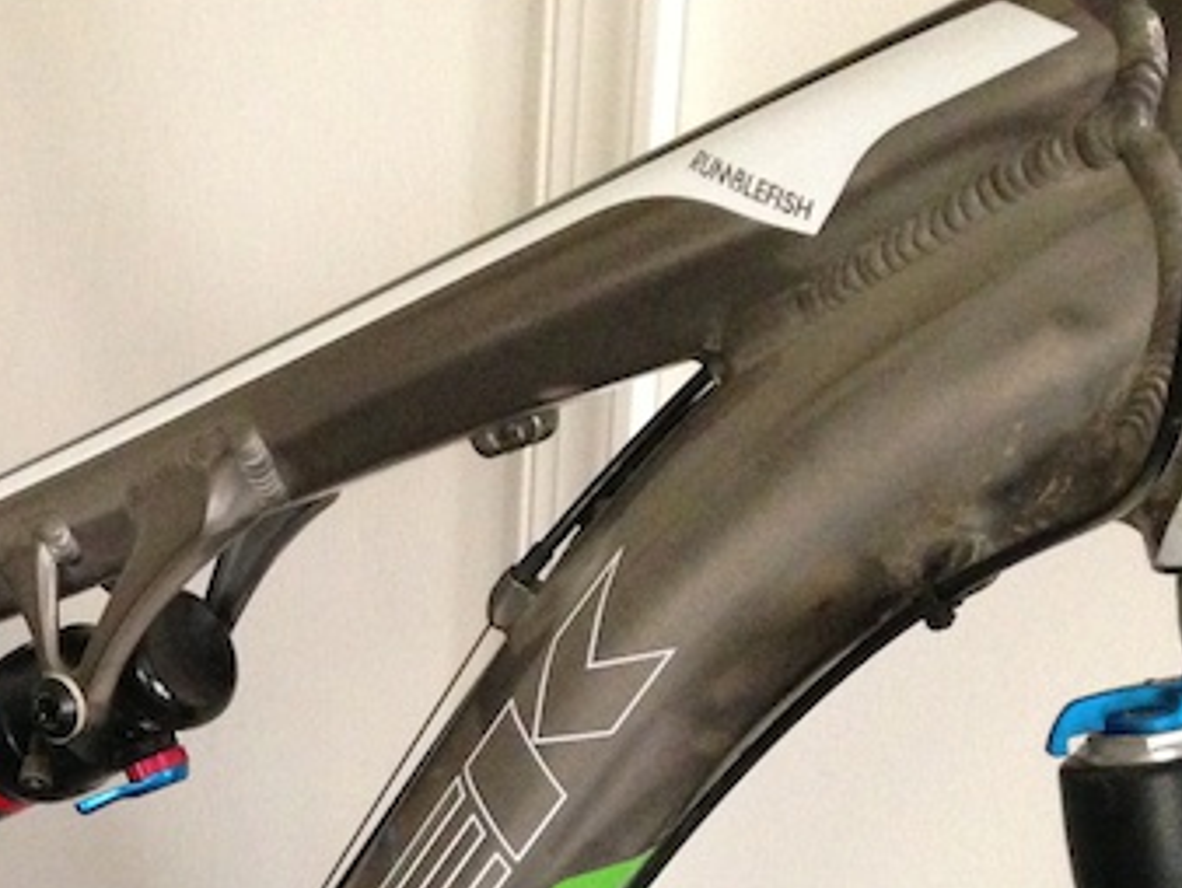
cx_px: 66
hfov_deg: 24.1
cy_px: 996
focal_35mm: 78
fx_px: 2665
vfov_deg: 18.2
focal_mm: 4.12
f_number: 2.4
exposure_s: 1/15
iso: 500
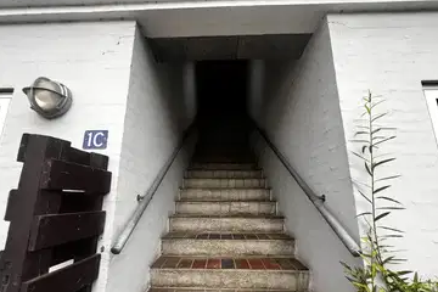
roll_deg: -0.2
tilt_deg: +12.3
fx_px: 170
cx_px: 215
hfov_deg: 104.2
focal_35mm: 14
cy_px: 162
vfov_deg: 80.9
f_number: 1.8
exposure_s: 1/218
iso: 32
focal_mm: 1.57
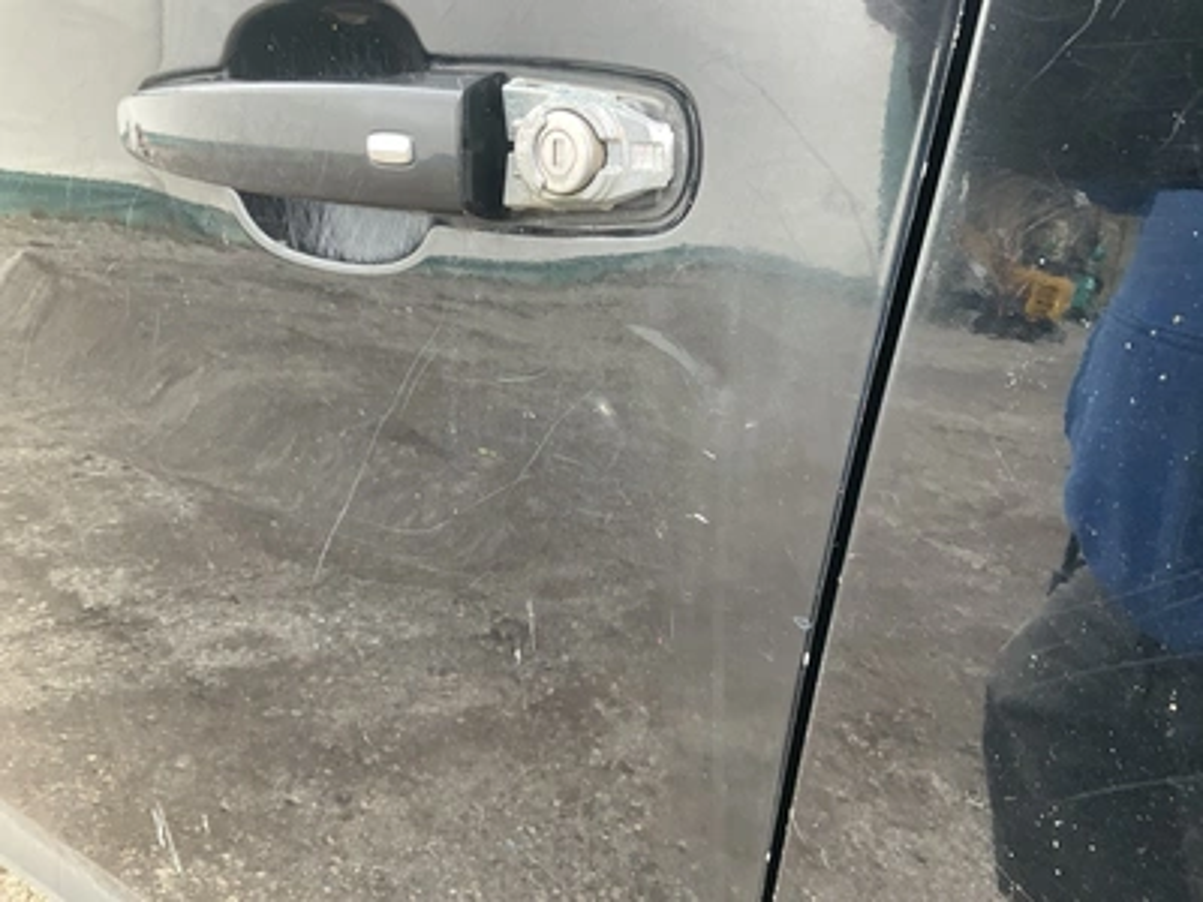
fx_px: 1008
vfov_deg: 48.2
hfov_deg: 61.7
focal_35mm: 29
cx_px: 602
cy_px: 451
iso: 40
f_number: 1.8
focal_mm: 3
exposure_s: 1/122
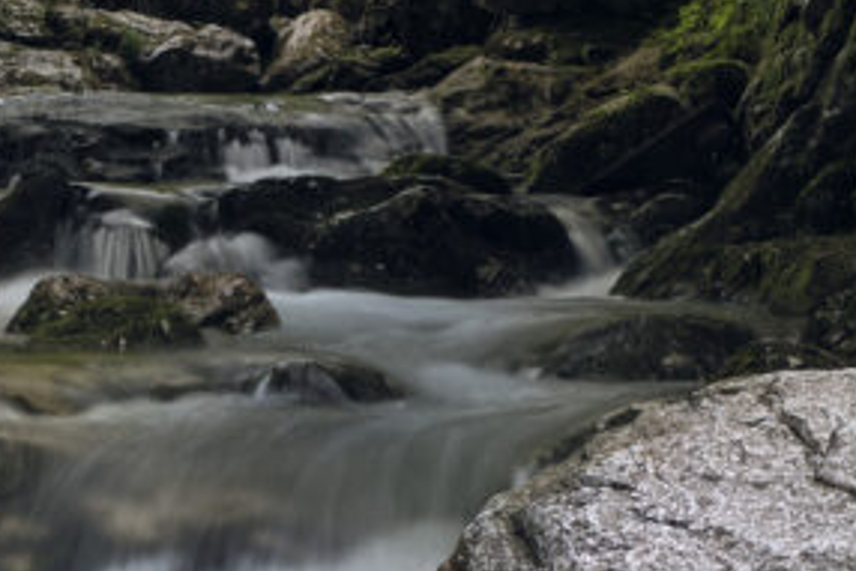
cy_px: 623
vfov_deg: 10.5
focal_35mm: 129
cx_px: -353
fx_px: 3069
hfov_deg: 14.9
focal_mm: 24
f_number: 8
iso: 160
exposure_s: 1/1.43
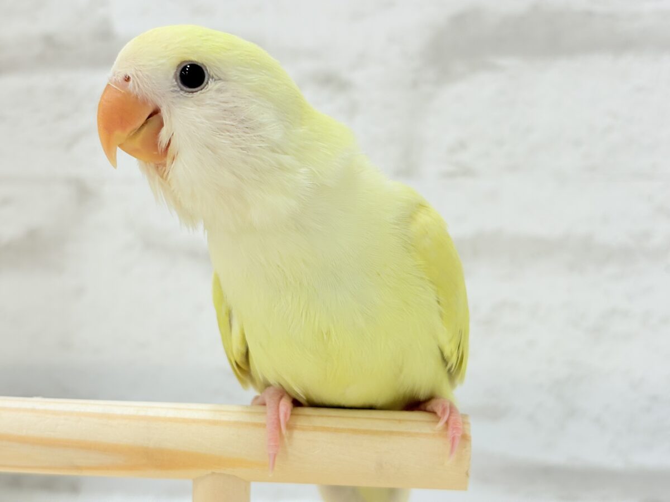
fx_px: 1006
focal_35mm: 52
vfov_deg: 28.0
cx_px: 335
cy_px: 251
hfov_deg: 36.8
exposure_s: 1/100
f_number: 1.6
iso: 64
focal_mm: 5.96
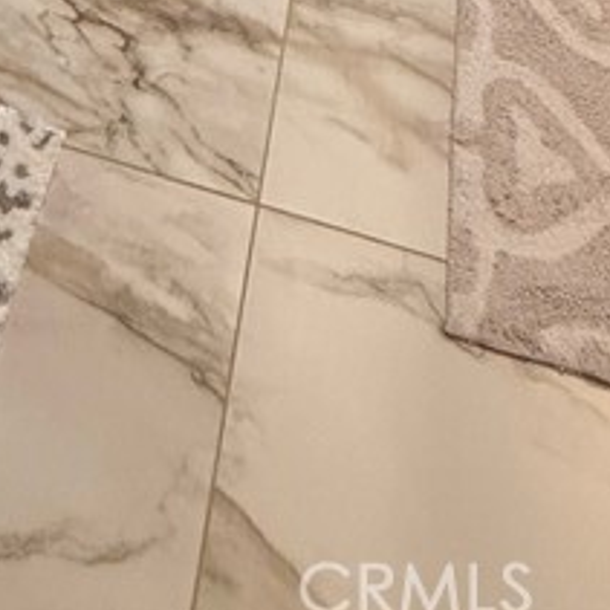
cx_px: 168
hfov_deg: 28.3
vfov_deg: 15.3
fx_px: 1196
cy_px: -850
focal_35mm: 60
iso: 250
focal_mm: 2.22
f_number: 2.2
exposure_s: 1/120
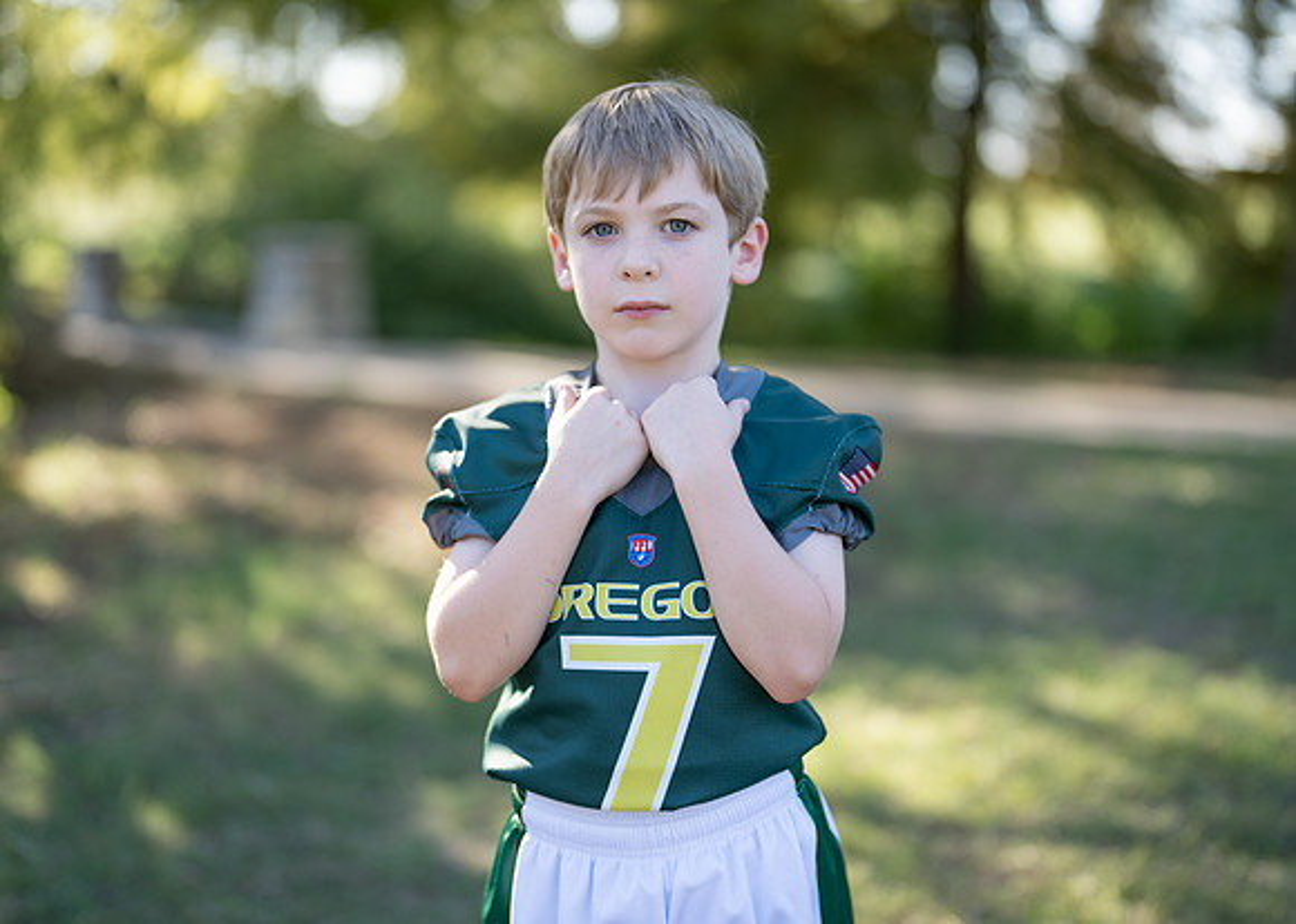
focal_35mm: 55
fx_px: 2040
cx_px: 620
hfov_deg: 35.2
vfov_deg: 25.6
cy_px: 457
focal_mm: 50
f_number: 1.2
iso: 100
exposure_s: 1/1250
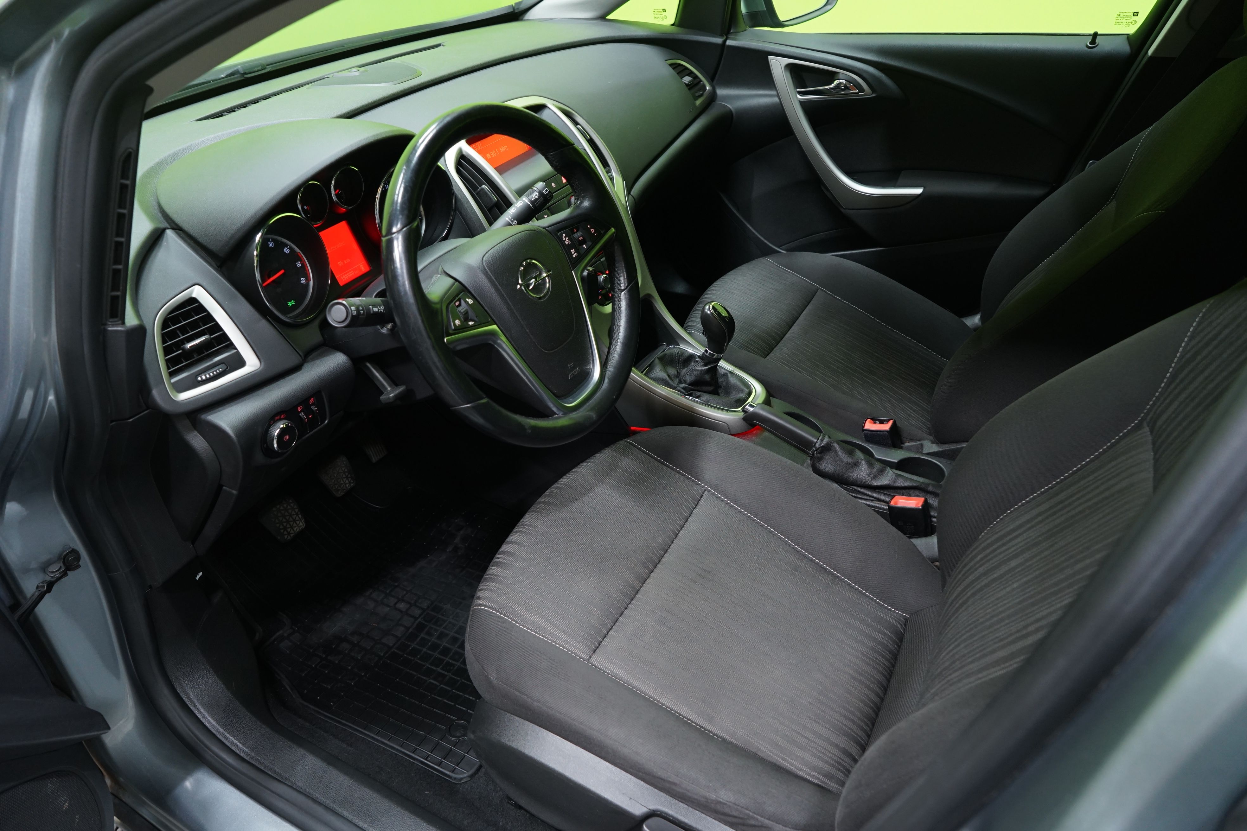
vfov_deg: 53.1
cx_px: 624
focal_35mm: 24
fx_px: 831
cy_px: 416
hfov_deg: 73.7
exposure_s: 1/20
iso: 1000
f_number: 5.6
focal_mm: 24
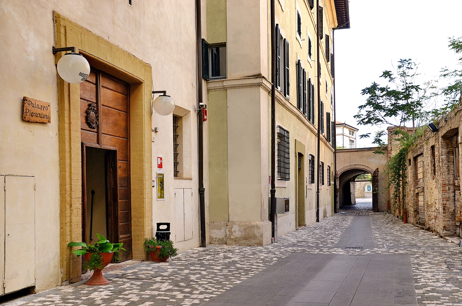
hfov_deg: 49.6
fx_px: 500
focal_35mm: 39
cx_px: 231
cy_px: 153
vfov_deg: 34.1
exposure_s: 1/200
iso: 400
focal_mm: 26
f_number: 9
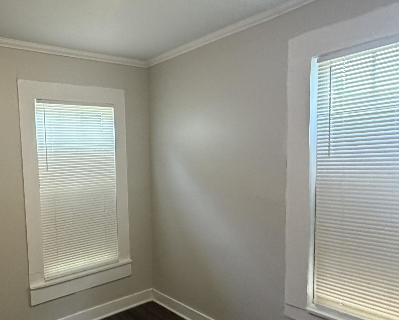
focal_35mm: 26
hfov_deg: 62.1
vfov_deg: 54.7
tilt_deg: -8.0
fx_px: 307
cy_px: 183
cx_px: 98
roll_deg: +1.0
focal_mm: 2.22
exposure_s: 1/60
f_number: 2.2
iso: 400
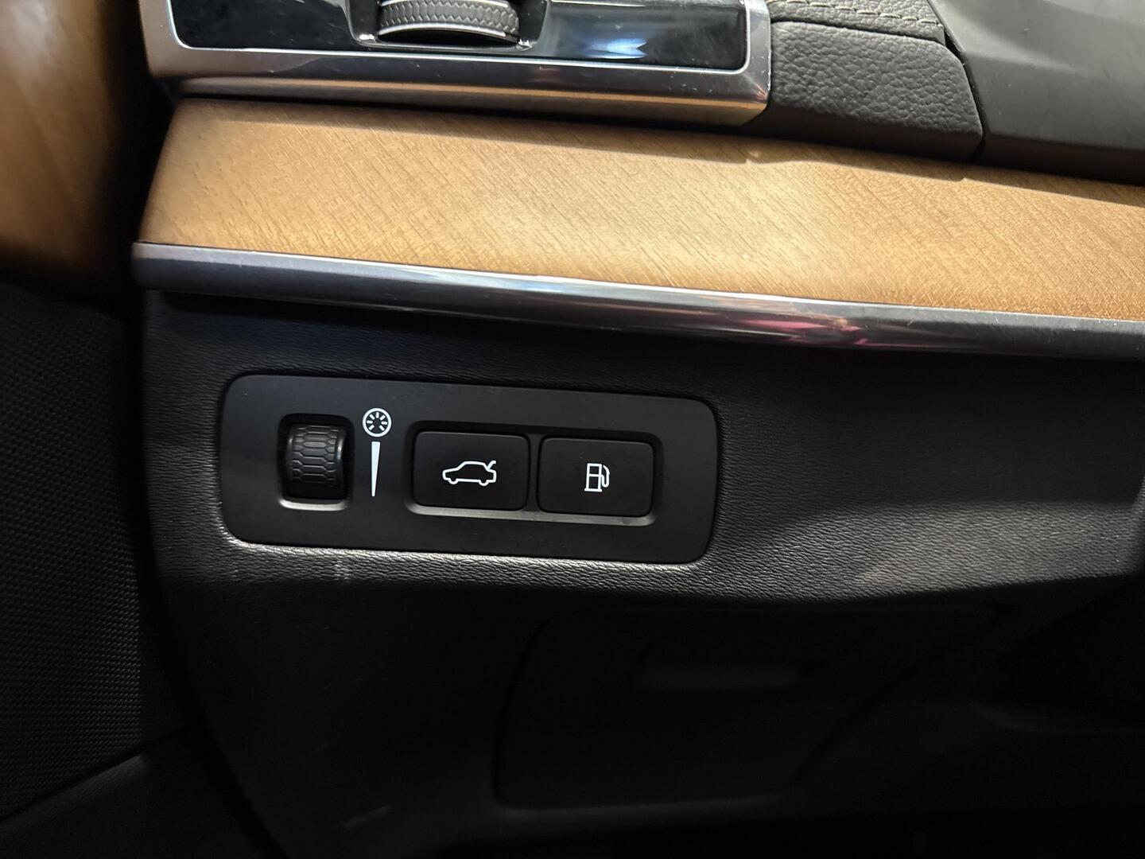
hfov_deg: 71.6
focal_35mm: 24
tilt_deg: -13.4
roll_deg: -3.5
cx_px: 572
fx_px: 794
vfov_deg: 56.8
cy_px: 430
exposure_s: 1/50
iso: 800
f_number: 1.78
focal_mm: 6.76
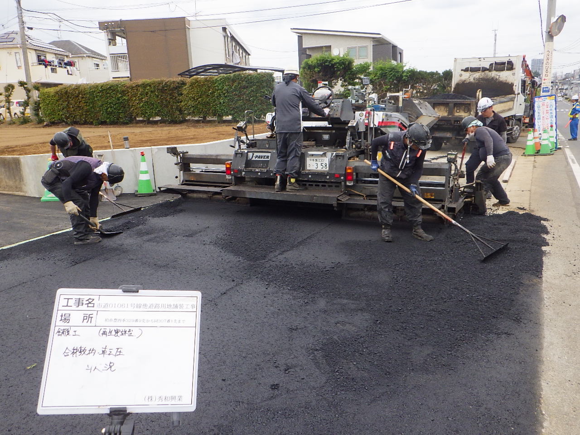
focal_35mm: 28
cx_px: 290
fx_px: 469
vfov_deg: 49.7
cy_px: 218
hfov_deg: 63.4
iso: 250
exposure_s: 1/500
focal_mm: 5
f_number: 4.2
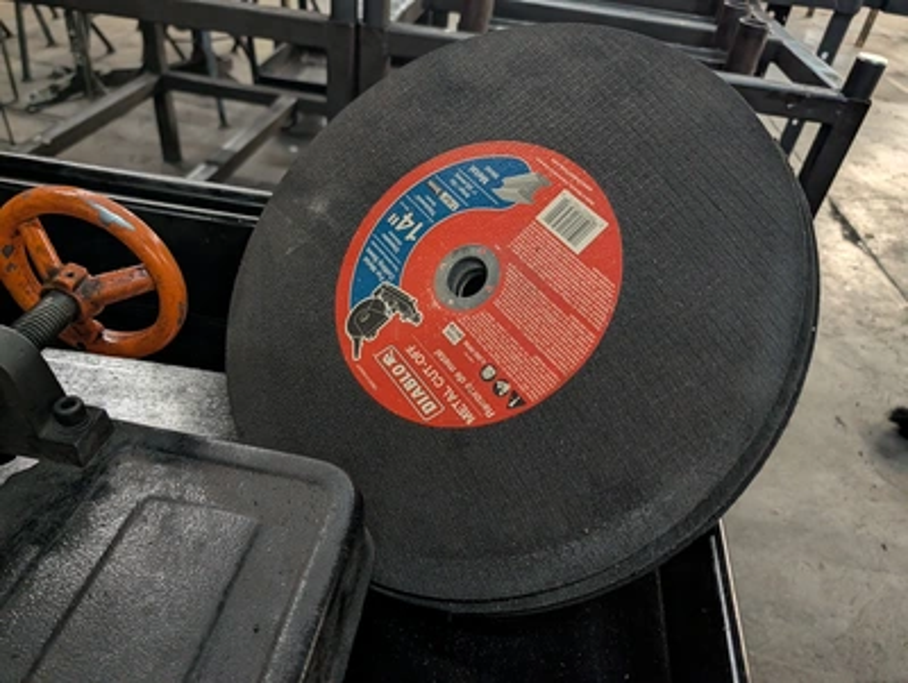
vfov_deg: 56.9
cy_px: 342
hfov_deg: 71.5
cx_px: 454
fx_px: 630
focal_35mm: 24
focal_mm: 6.9
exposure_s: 1/120
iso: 757
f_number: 1.68
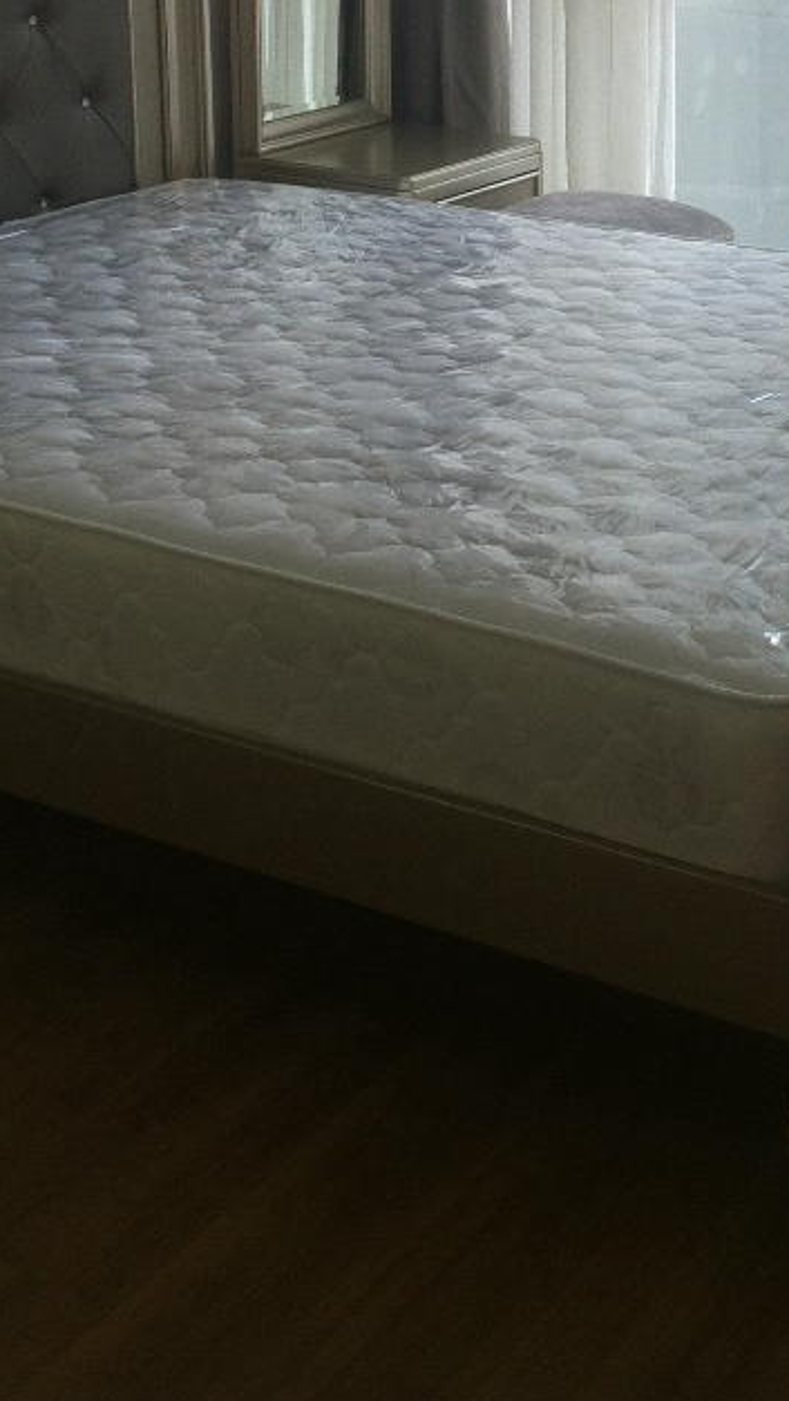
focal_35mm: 65
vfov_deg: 31.4
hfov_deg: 18.4
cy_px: 247
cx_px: 601
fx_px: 2416
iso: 80
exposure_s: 1/149
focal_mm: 3.85
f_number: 2.8
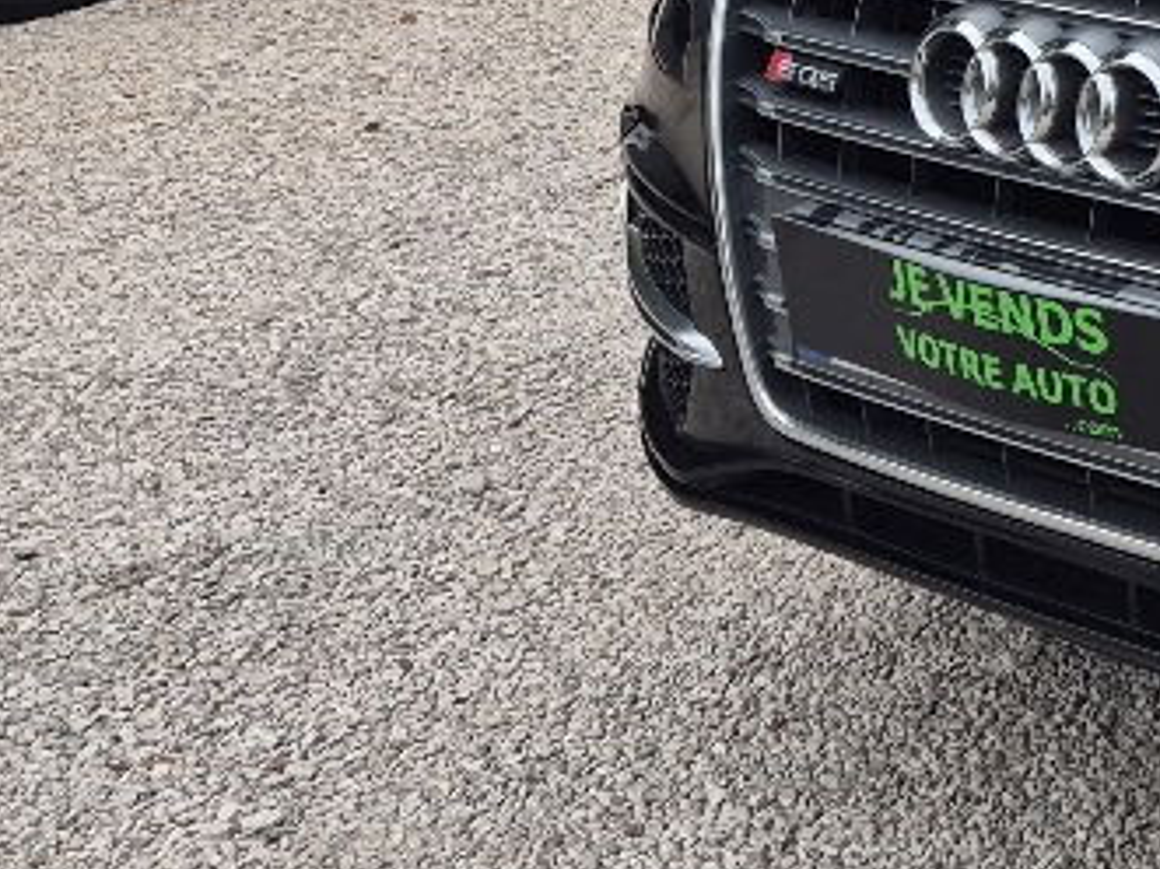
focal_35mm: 89
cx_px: 1931
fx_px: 2981
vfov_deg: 15.7
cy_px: -266
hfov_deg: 18.4
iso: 25
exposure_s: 1/1176
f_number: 1.8
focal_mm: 5.4
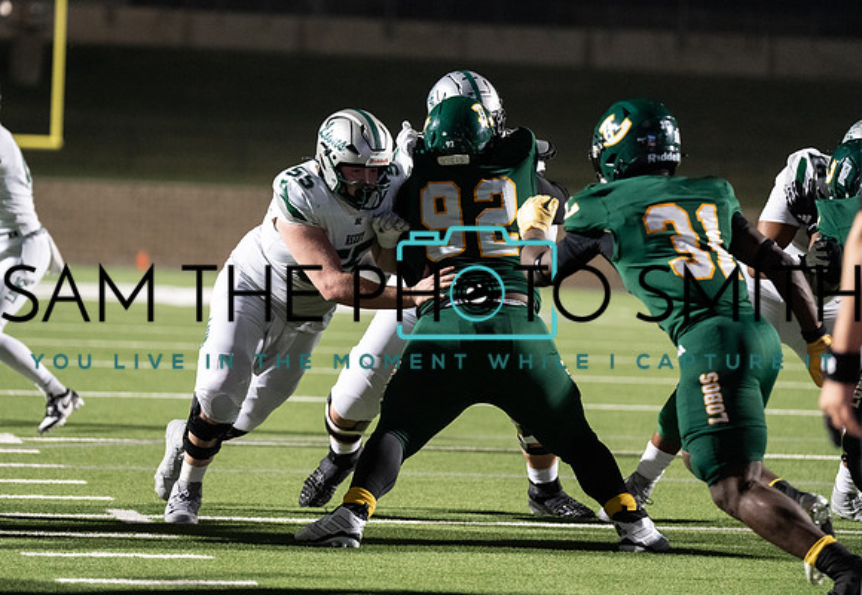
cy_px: 263
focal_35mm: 191
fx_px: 4624
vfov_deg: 7.4
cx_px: 347
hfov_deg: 10.6
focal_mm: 158
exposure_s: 1/1250
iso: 5000
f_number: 2.8
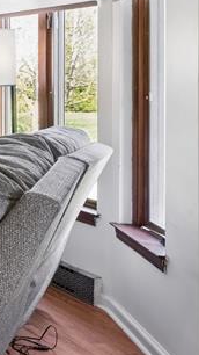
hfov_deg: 13.7
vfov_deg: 38.9
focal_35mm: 52
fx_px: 486
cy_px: 88
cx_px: -314
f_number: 13
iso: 400
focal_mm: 14.8
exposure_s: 1/1.67
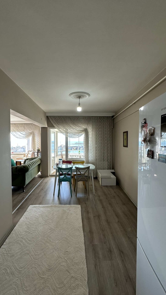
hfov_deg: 67.0
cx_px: 78
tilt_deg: -1.6
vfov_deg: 99.4
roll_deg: -0.9
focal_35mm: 16
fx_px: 125
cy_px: 144
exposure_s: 1/100
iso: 50
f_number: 2.2
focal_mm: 2.22
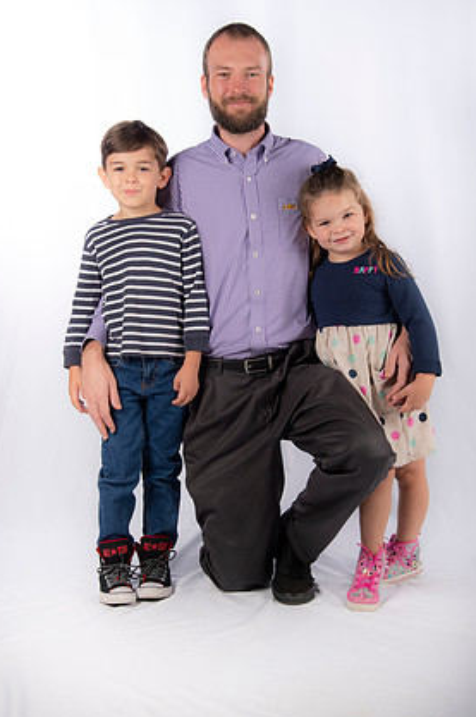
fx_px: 1074
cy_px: 342
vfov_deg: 36.9
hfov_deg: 25.0
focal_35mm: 54
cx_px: 247
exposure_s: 1/200
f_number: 5.6
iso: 100
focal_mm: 50
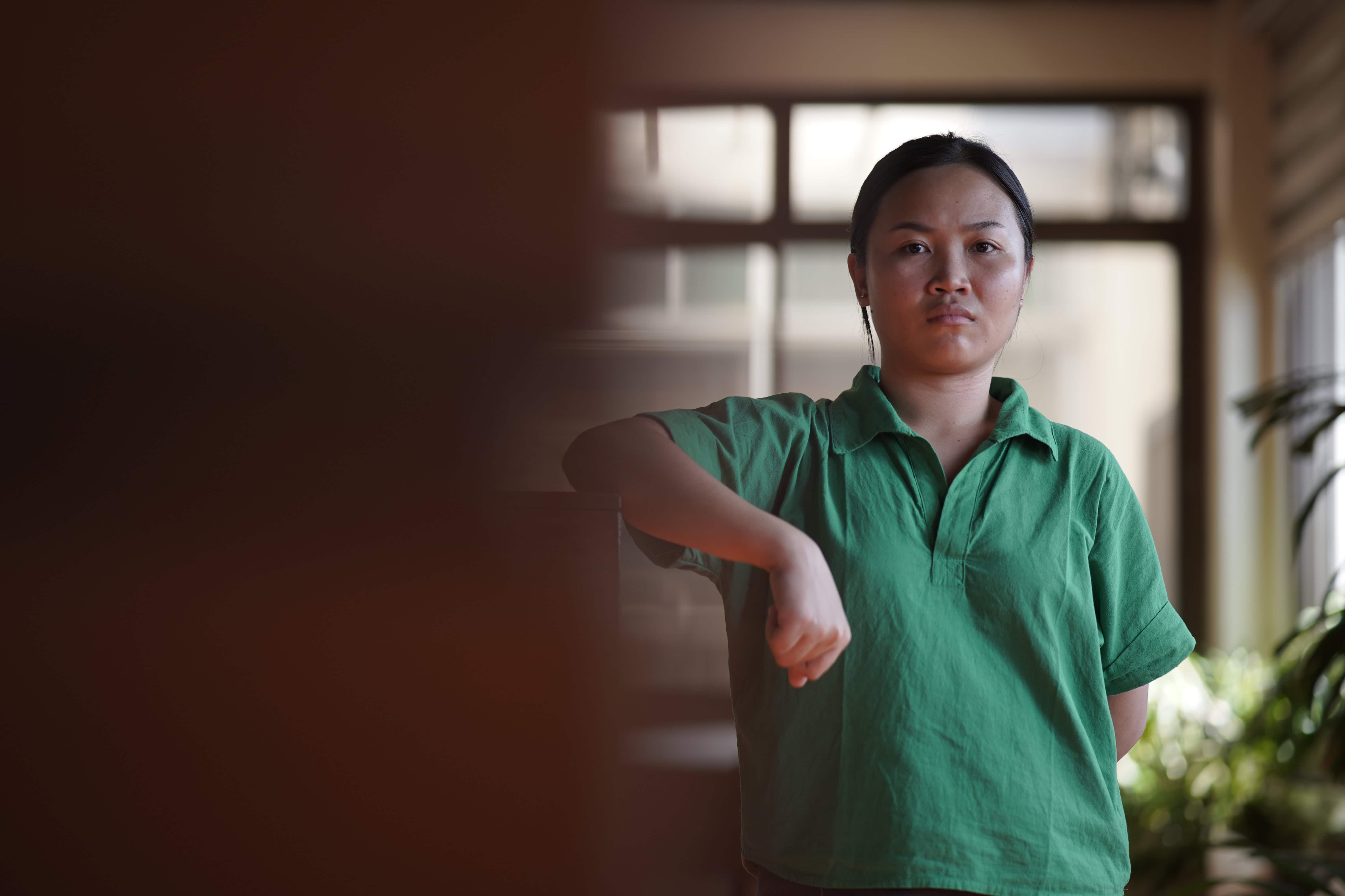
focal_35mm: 85
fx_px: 3175
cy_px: 448
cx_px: 672
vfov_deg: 16.1
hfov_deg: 23.9
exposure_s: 1/250
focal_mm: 85
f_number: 1.4
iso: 100
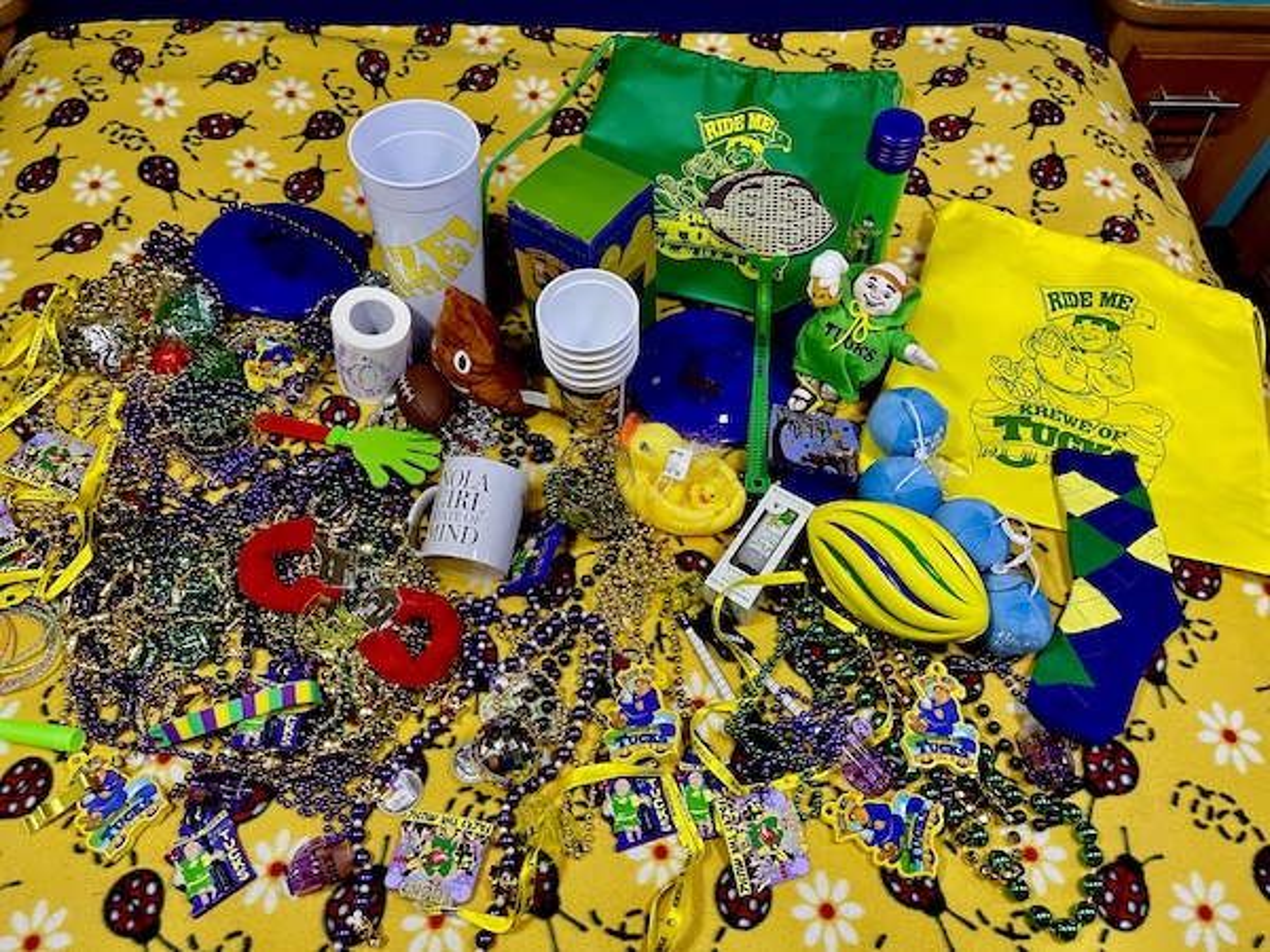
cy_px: 476
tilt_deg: -59.1
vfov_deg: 54.9
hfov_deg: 69.4
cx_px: 635
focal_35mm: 25
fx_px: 917
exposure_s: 1/60
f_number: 1.6
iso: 400
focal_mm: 5.1
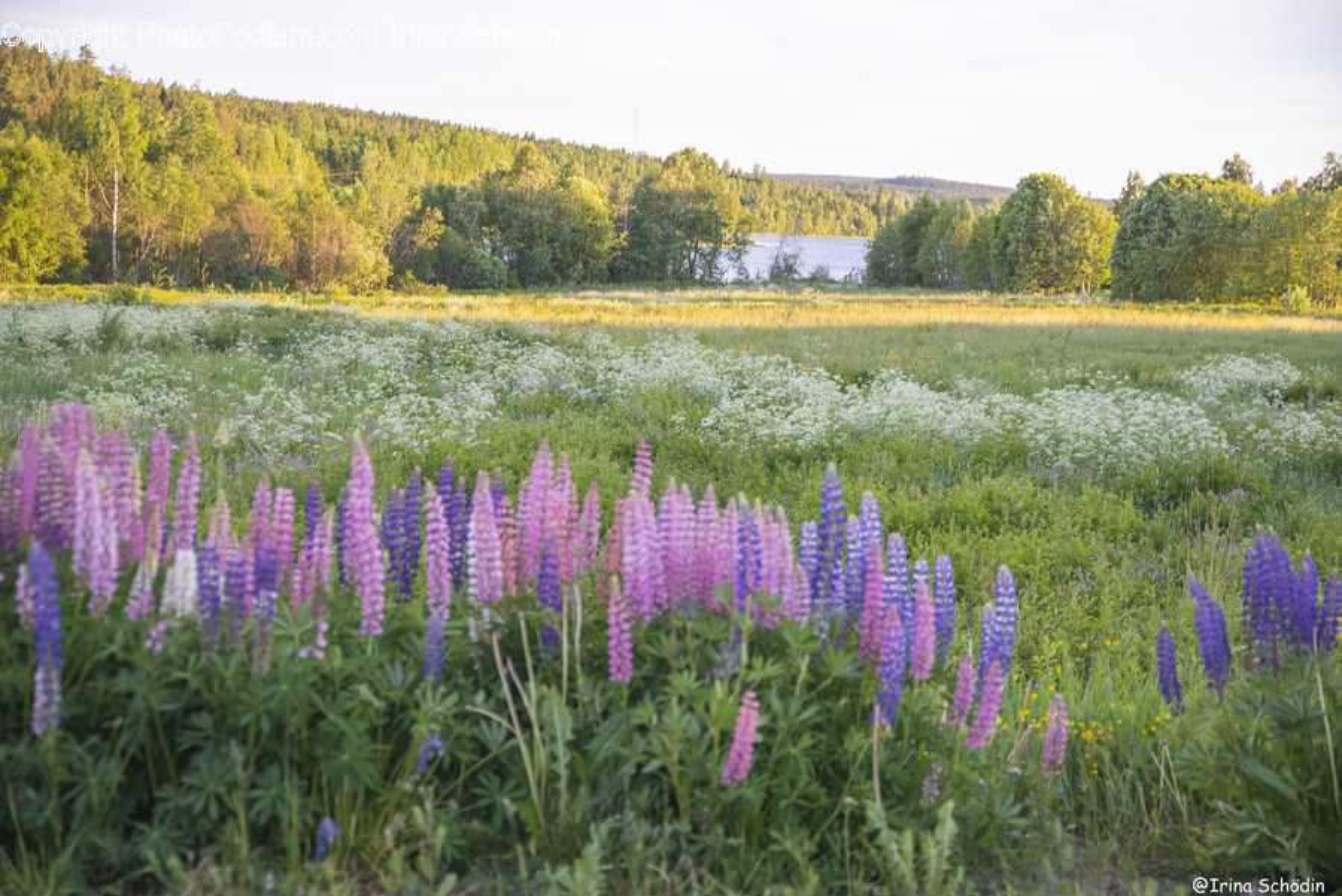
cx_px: 671
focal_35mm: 48
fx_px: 1790
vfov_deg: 28.1
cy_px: 448
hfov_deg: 41.1
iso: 100
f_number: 2.8
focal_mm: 48
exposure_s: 1/100
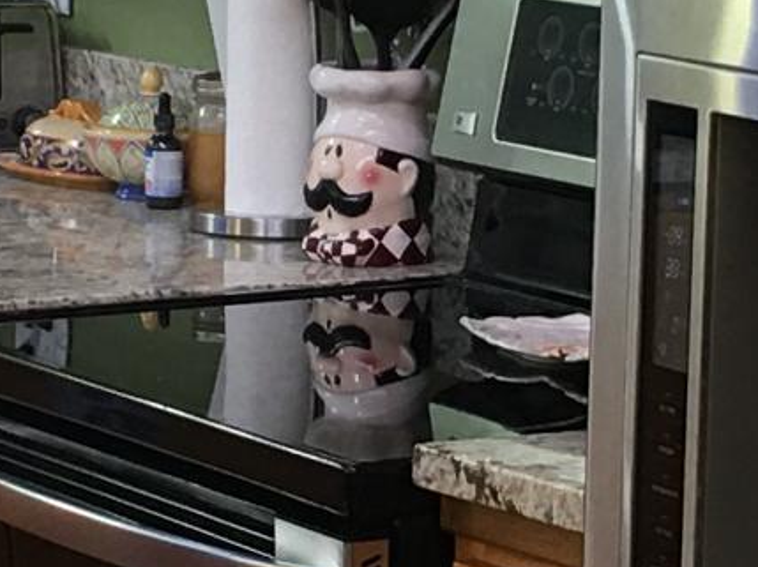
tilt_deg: -6.9
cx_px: 348
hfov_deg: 9.8
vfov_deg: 7.3
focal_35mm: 203
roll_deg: -1.5
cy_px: 284
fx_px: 4441
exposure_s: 1/30
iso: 32
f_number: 2.2
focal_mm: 4.15
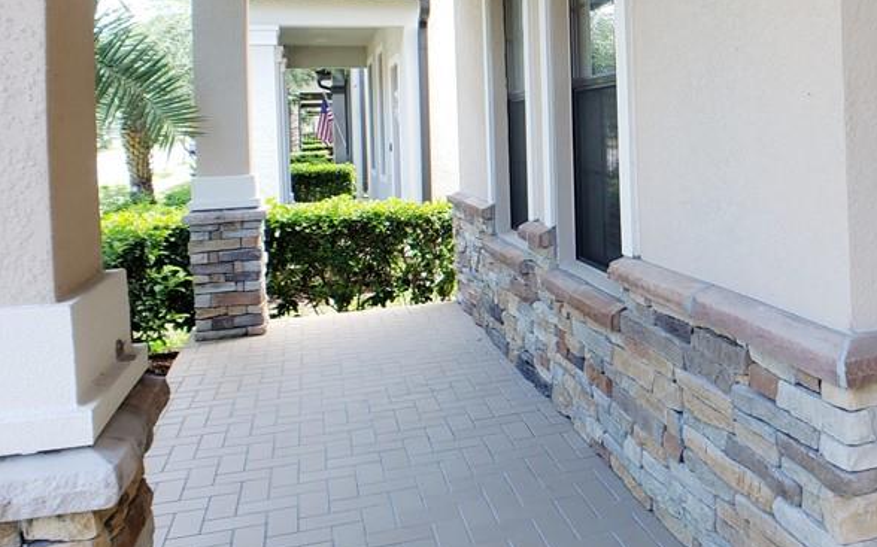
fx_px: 1147
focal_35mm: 48
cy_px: 137
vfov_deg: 26.5
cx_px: 643
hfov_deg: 40.8
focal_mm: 4.3
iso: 64
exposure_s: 1/120
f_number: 2.4
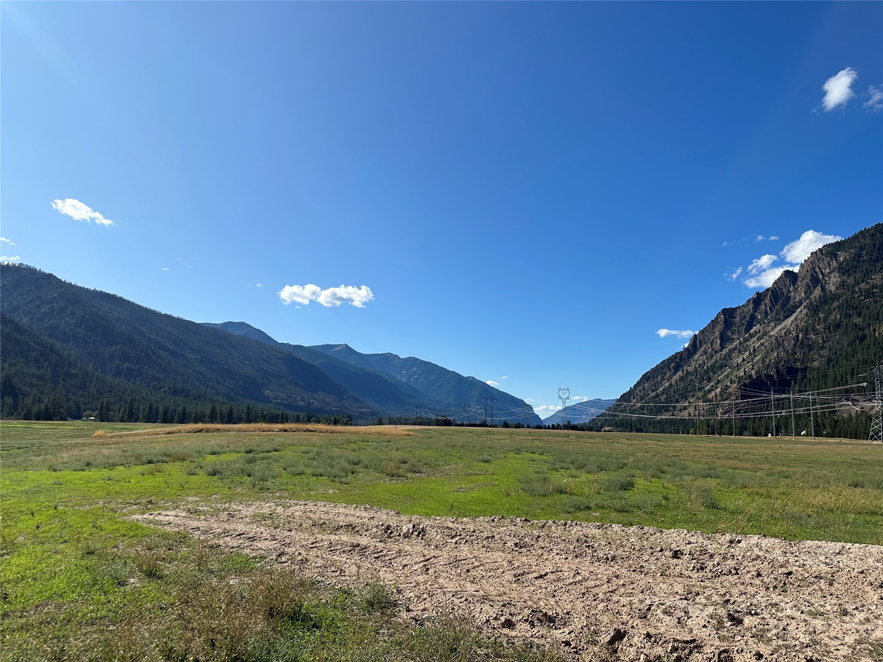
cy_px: 331
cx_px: 442
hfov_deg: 71.6
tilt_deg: +9.1
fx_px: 612
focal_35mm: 24
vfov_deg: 56.8
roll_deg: -1.4
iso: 80
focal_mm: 6.86
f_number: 1.78
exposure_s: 1/7042
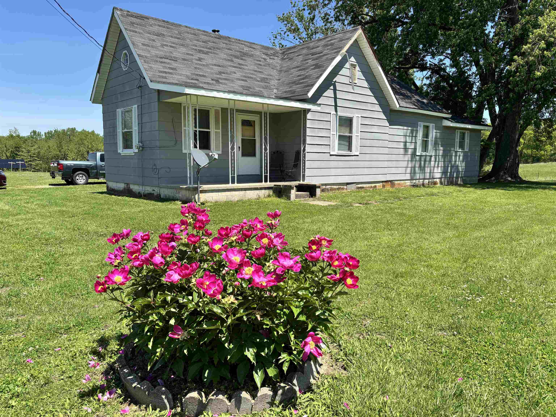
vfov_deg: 53.1
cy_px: 208
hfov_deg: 67.3
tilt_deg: -6.4
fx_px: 418
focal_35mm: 26
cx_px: 278
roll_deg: -0.4
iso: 50
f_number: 1.6
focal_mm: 5.96
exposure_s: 1/2024
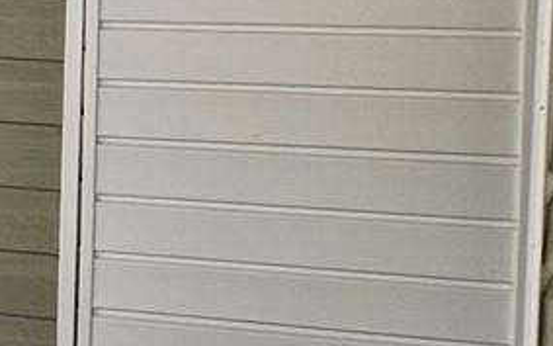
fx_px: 2080
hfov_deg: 11.4
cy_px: -25
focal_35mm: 138
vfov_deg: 9.4
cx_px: -940
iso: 250
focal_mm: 5.4
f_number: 1.8
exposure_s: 1/207
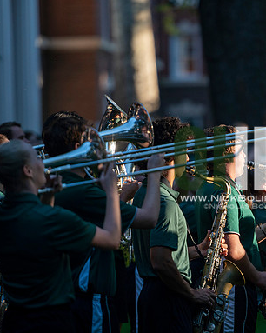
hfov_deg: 5.4
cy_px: 167
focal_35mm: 284
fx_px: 2797
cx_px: 240
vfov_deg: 6.8
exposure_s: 1/2500
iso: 800
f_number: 2.8
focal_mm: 200
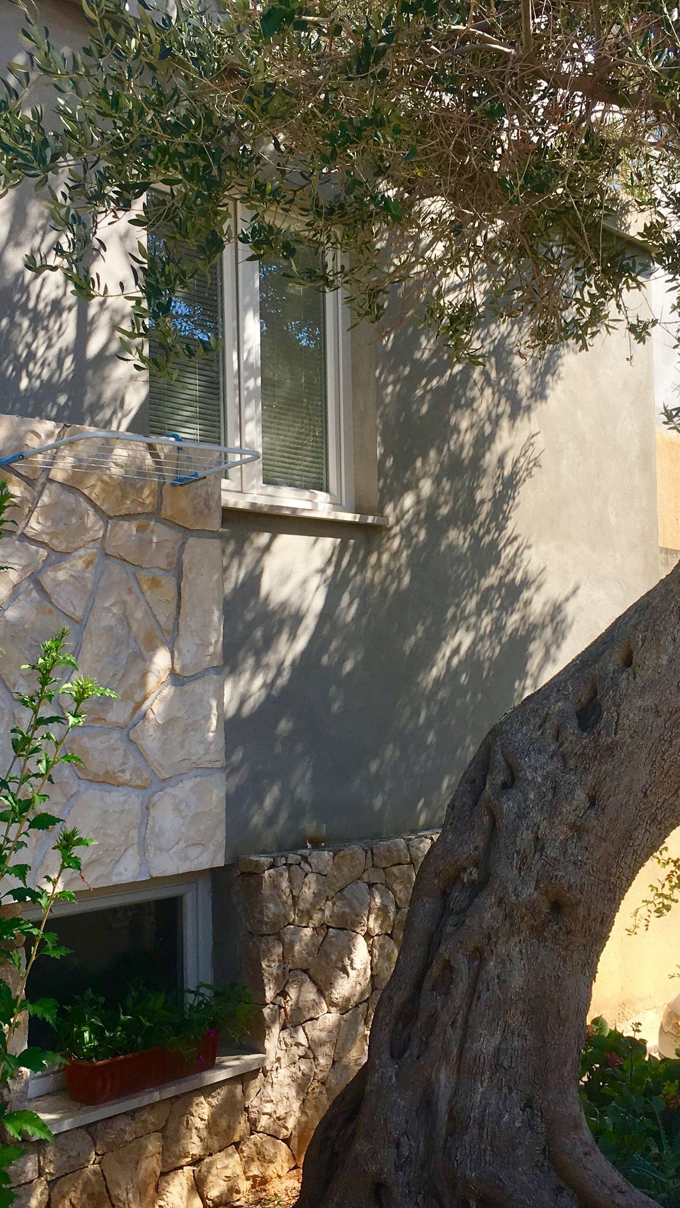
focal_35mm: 43
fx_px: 1378
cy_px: 615
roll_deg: -0.7
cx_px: 418
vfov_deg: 47.4
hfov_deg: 27.6
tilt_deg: +2.4
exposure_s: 1/746
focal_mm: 4.15
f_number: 2.2
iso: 25
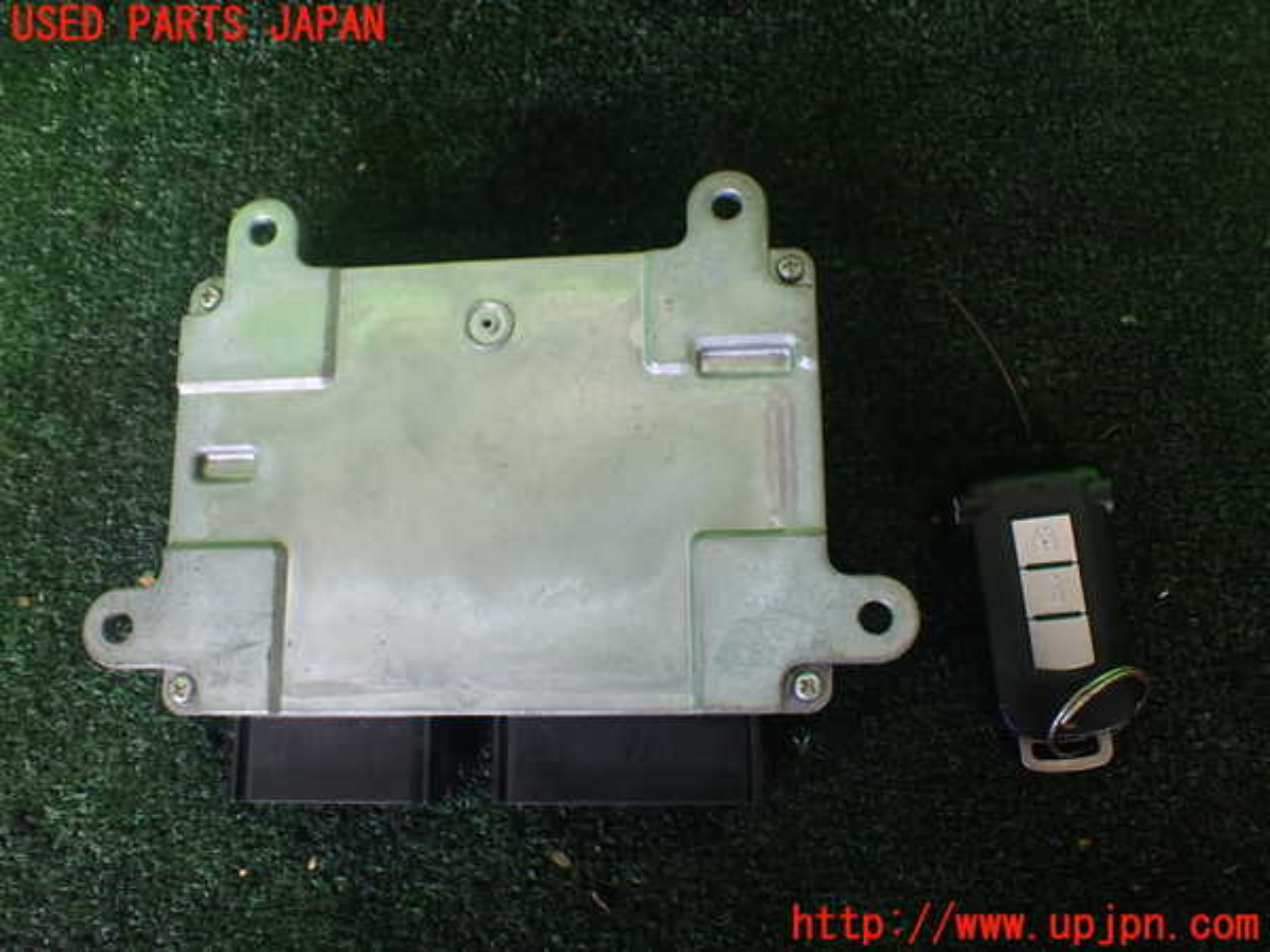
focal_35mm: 30
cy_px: 476
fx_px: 1101
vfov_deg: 46.8
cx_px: 635
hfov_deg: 60.0
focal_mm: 5.4
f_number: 2.3
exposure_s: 1/125
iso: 160
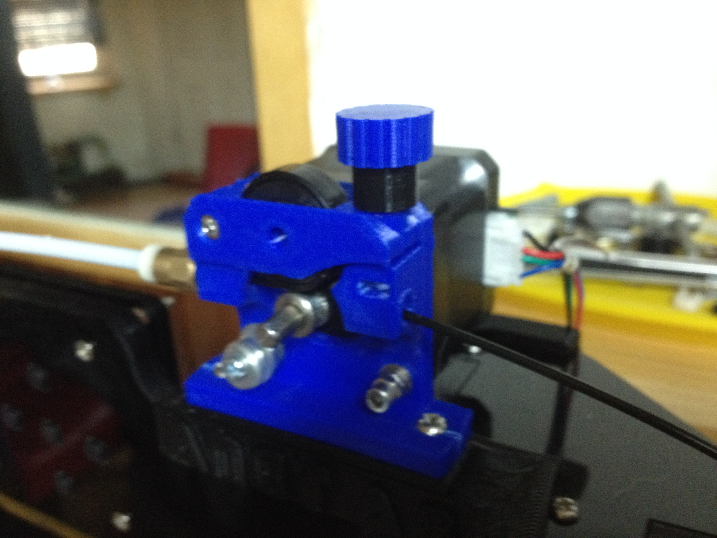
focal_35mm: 35
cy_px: 269
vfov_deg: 40.7
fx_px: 725
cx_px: 358
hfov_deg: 52.6
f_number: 2.4
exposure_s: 1/17
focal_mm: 4.28
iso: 400
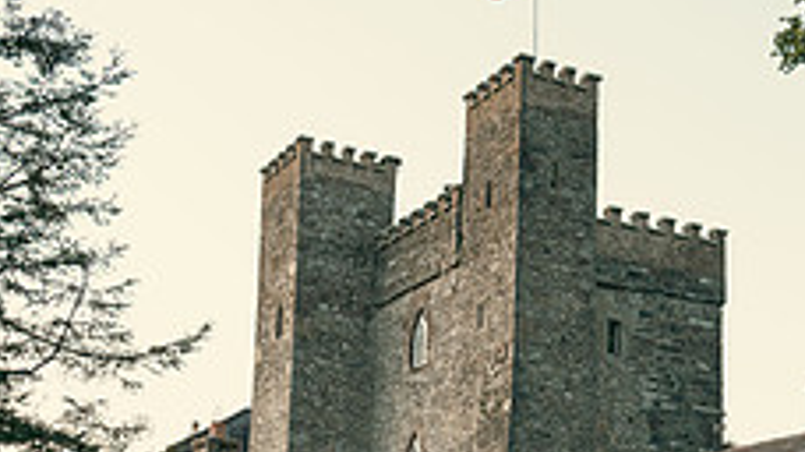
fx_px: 1365
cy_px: 514
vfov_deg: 18.0
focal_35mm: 64
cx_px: 597
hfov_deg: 32.3
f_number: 3.5
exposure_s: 1/200
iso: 640
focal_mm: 24
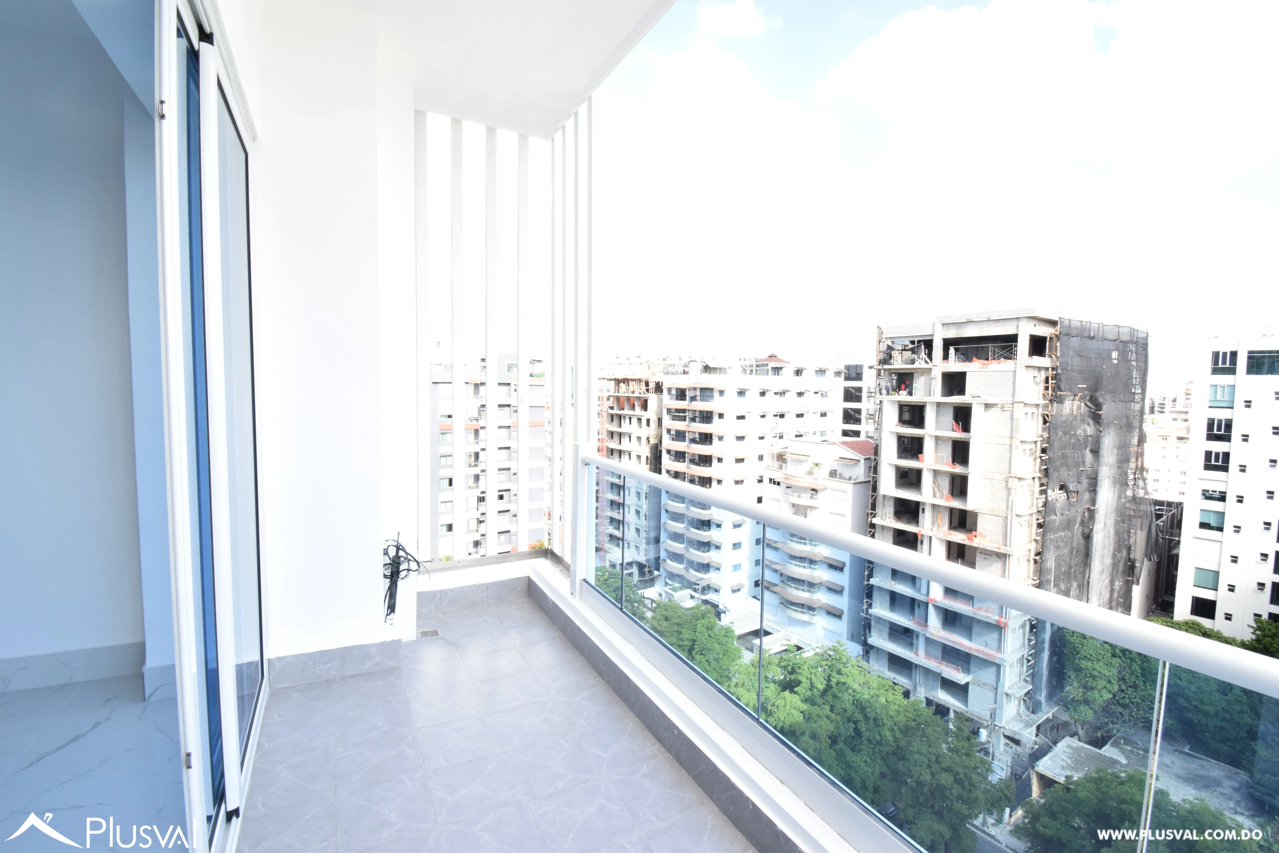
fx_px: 533
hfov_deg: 100.4
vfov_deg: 77.3
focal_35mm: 15
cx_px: 640
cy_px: 426
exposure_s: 1/60
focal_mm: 10
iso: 800
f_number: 16
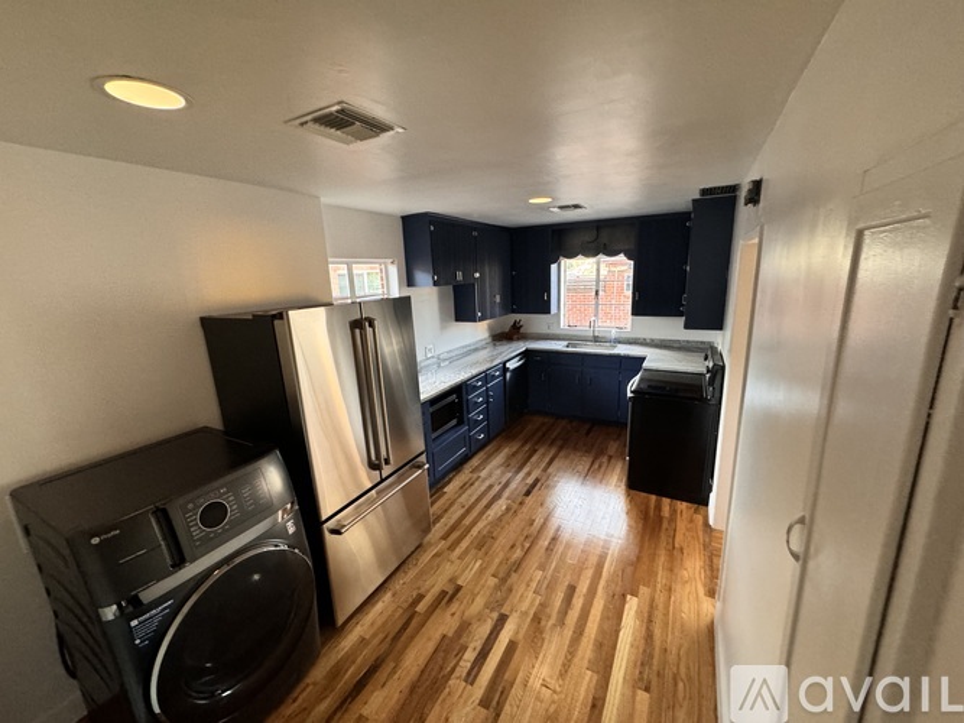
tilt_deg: -14.2
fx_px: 390
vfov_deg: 85.7
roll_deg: +1.7
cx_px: 482
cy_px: 362
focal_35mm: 14
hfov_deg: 102.1
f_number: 2.2
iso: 320
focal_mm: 2.22
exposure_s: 1/83
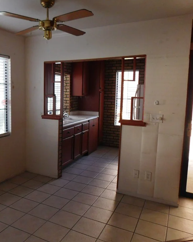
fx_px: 221
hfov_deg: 45.8
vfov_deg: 57.2
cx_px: 54
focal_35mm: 31
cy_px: 117
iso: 400
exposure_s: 1/25
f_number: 3
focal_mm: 4
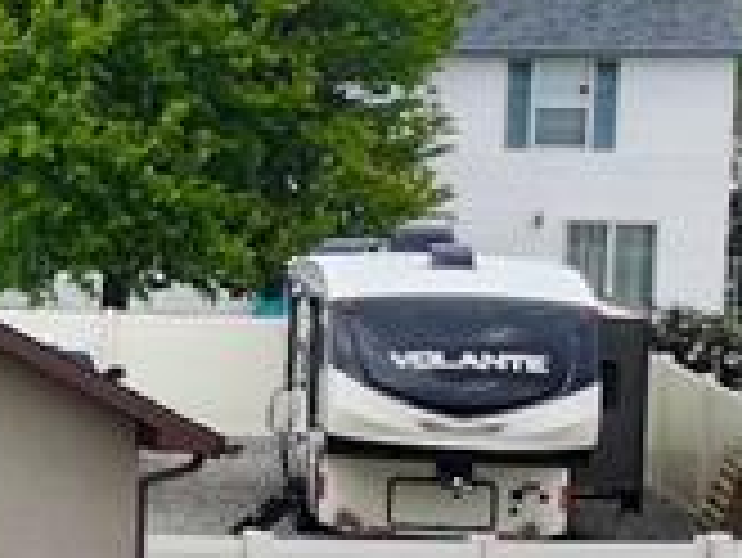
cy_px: 358
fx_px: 3196
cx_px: -1147
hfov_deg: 10.8
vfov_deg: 10.0
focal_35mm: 149
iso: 190
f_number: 2.8
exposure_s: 1/2000
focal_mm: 12.29
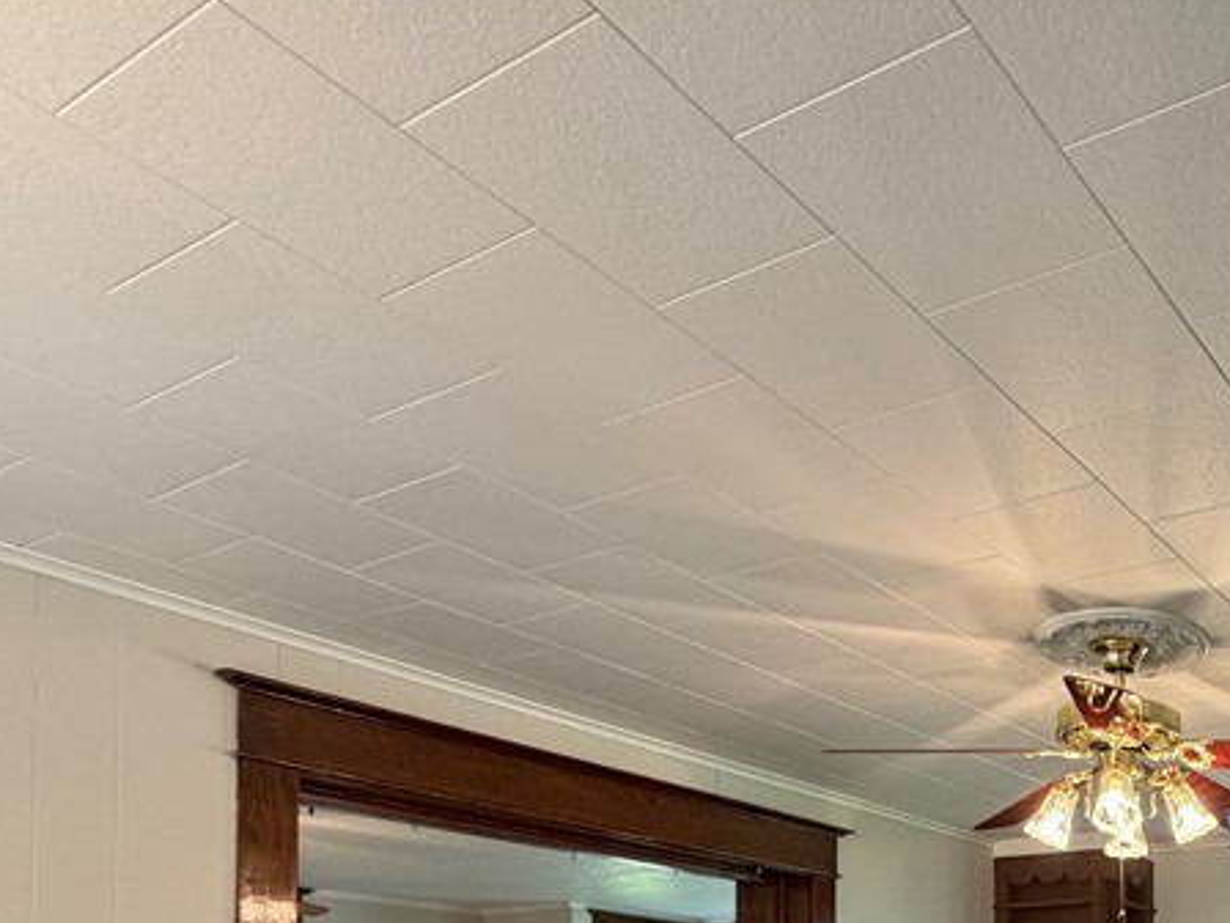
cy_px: 1041
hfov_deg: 47.6
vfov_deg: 36.5
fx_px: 1137
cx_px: 1216
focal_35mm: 32
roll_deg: +0.2
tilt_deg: +0.5
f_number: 2.2
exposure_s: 1/120
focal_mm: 2.22
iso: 200
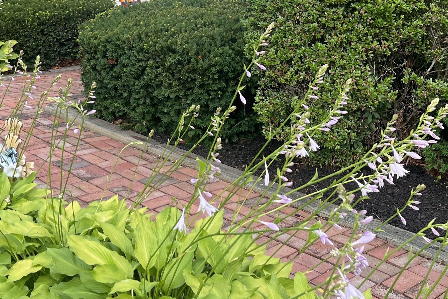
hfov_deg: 36.8
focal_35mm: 54
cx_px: 189
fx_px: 672
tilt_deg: -2.0
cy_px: -2
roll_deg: -0.7
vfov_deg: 23.9
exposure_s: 1/467
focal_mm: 5.1
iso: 50
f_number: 1.6
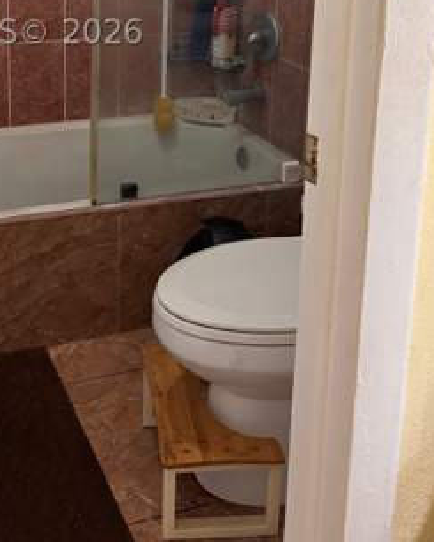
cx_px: 101
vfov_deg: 35.3
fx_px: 786
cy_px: 32
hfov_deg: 30.3
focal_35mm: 49
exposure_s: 1/60
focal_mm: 6.76
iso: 320
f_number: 1.78
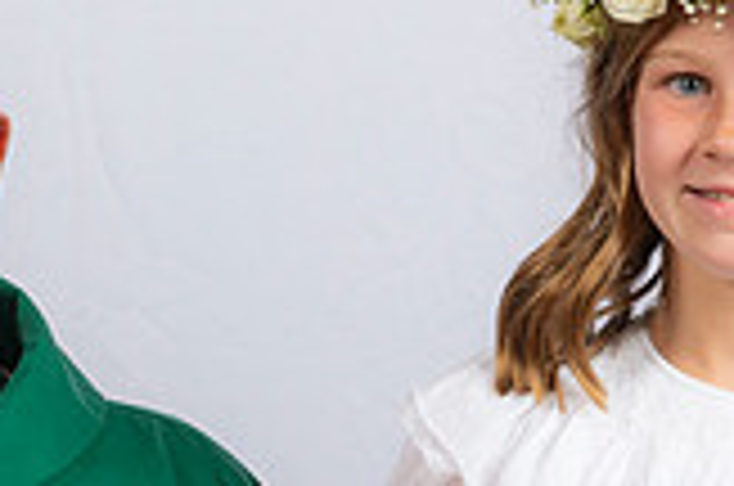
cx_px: 185
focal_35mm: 221
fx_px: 4497
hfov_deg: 9.3
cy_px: 598
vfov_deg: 6.2
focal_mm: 62
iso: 320
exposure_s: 1/200
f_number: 8
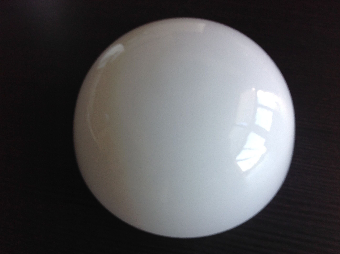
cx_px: 170
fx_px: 343
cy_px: 127
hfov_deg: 52.7
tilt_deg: -63.0
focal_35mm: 35
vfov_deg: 40.6
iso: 50
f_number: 2.4
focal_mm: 4.28
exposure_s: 1/60
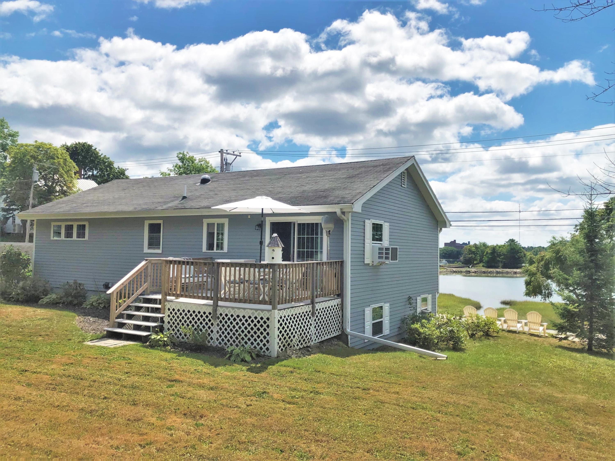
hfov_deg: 63.5
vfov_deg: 49.7
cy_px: 230
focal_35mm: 28
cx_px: 308
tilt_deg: +2.5
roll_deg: +0.4
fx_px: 497
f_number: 1.8
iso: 20
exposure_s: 1/4808
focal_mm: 3.99
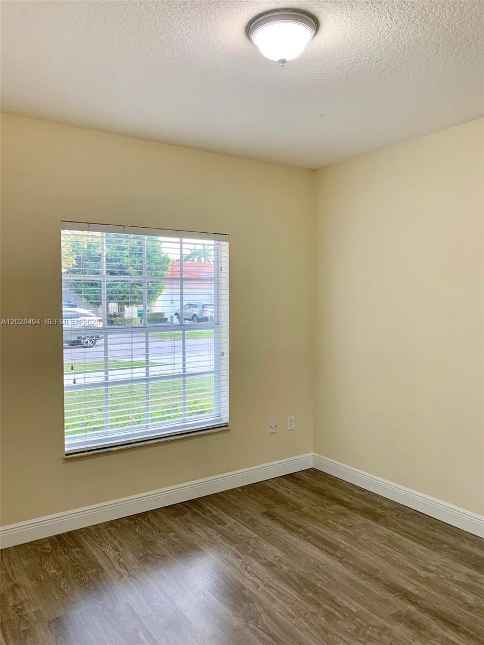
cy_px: 322
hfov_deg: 53.1
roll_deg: +0.5
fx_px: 485
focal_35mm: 26
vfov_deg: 67.3
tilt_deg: -1.8
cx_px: 242
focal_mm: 4.25
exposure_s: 1/121
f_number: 1.8
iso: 80
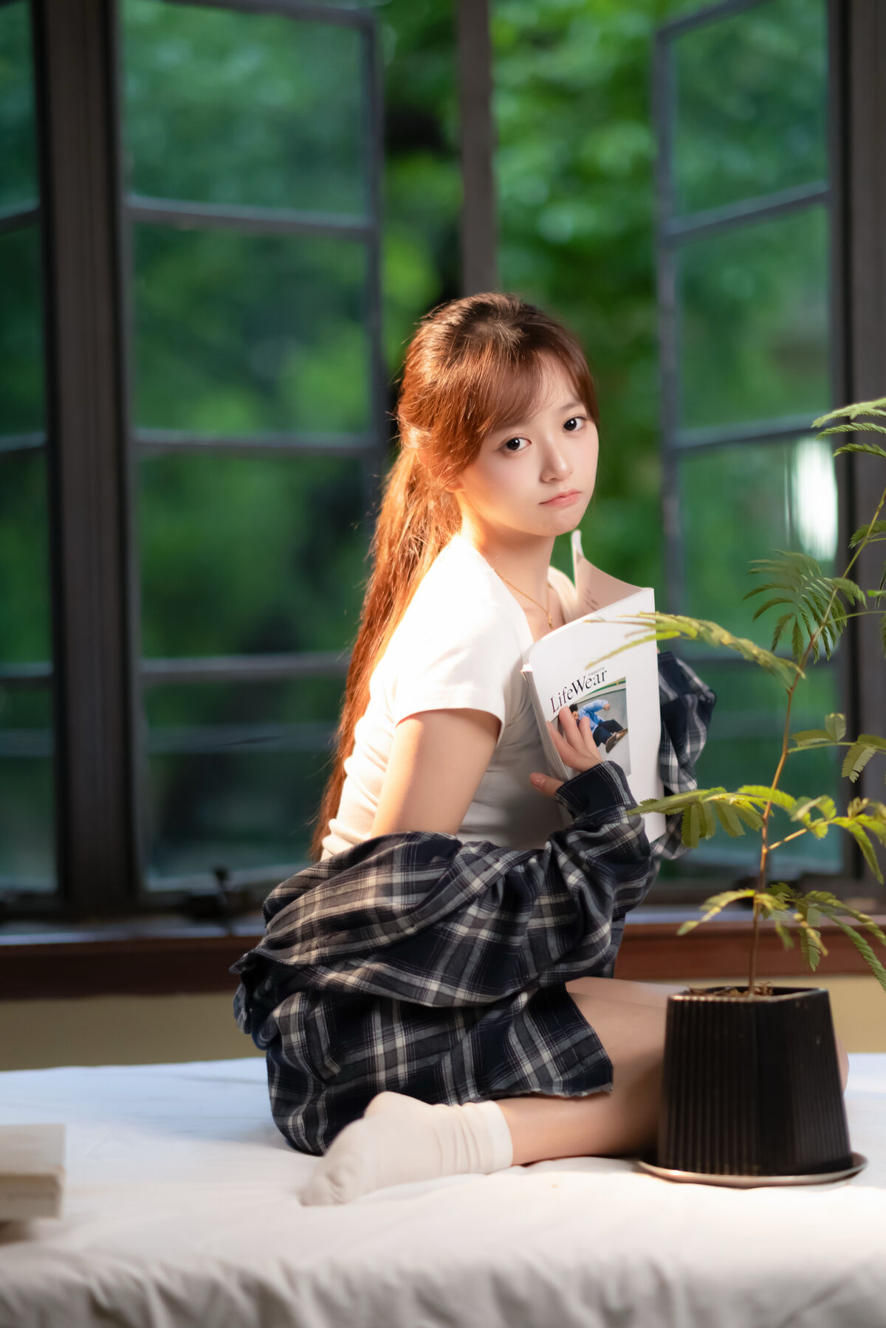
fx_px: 3138
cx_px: 443
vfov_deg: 23.9
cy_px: 664
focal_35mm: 85
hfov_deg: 16.1
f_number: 1.4
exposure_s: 1/100
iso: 800
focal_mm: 85
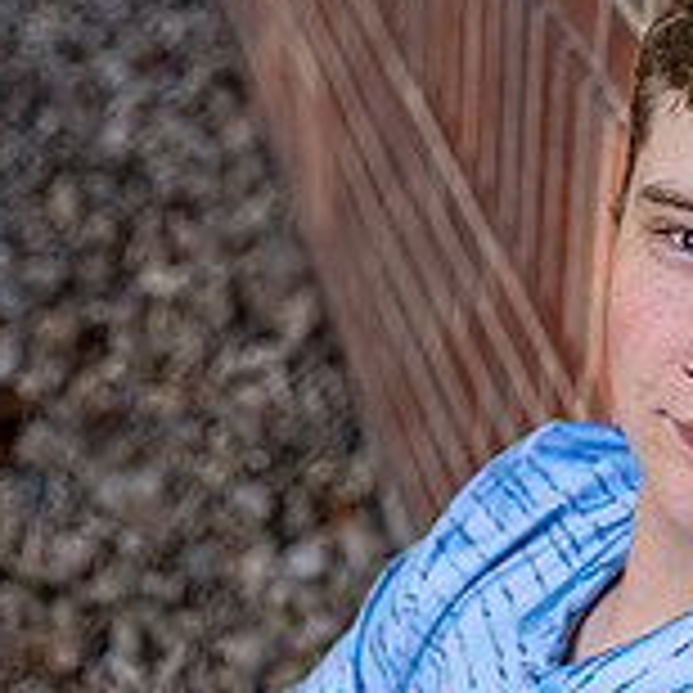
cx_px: 652
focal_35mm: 87
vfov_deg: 19.6
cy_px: 626
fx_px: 1971
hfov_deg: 19.5
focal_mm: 35
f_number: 2.8
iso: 100
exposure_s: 1/160
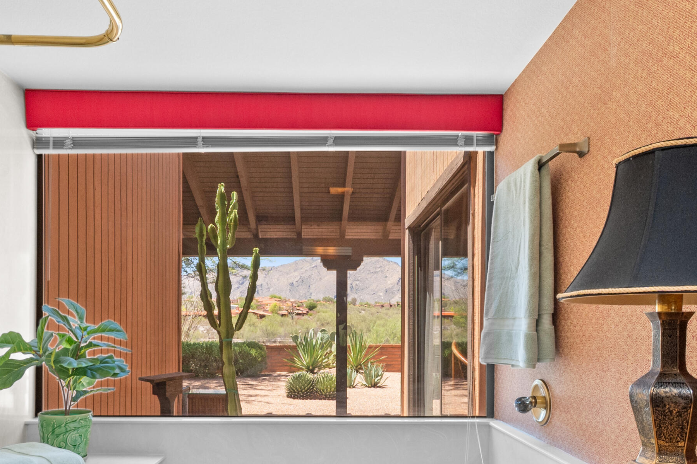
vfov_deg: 49.5
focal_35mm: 25
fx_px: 484
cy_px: 340
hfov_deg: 71.4
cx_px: 322
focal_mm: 10
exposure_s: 1/20
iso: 1000
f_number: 11
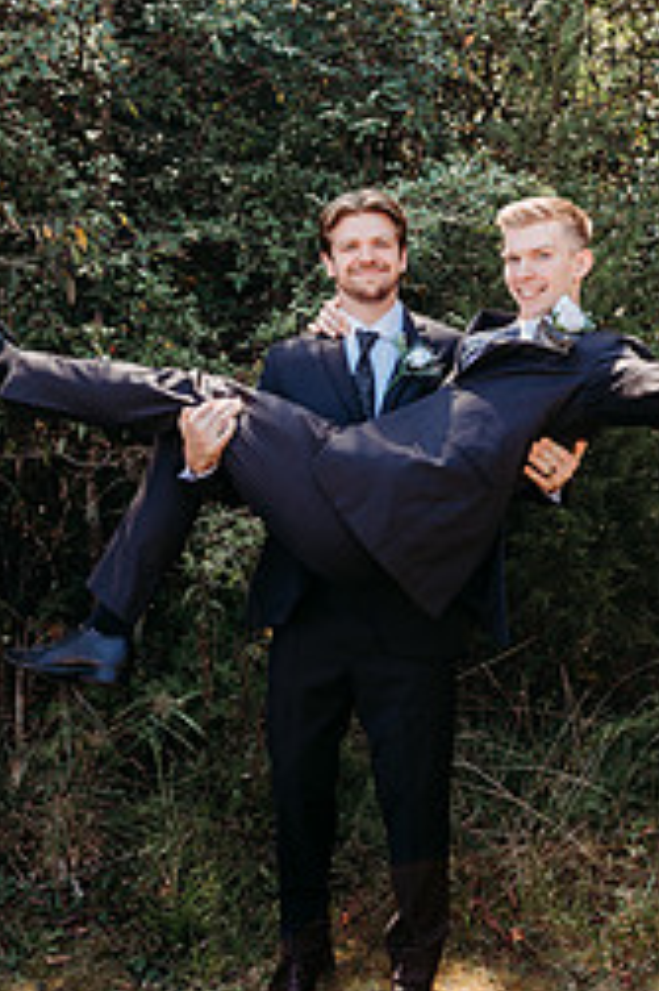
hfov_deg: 31.1
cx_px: 359
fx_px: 1182
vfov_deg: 45.3
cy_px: 407
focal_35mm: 43
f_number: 2.8
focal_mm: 24
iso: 125
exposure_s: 1/400
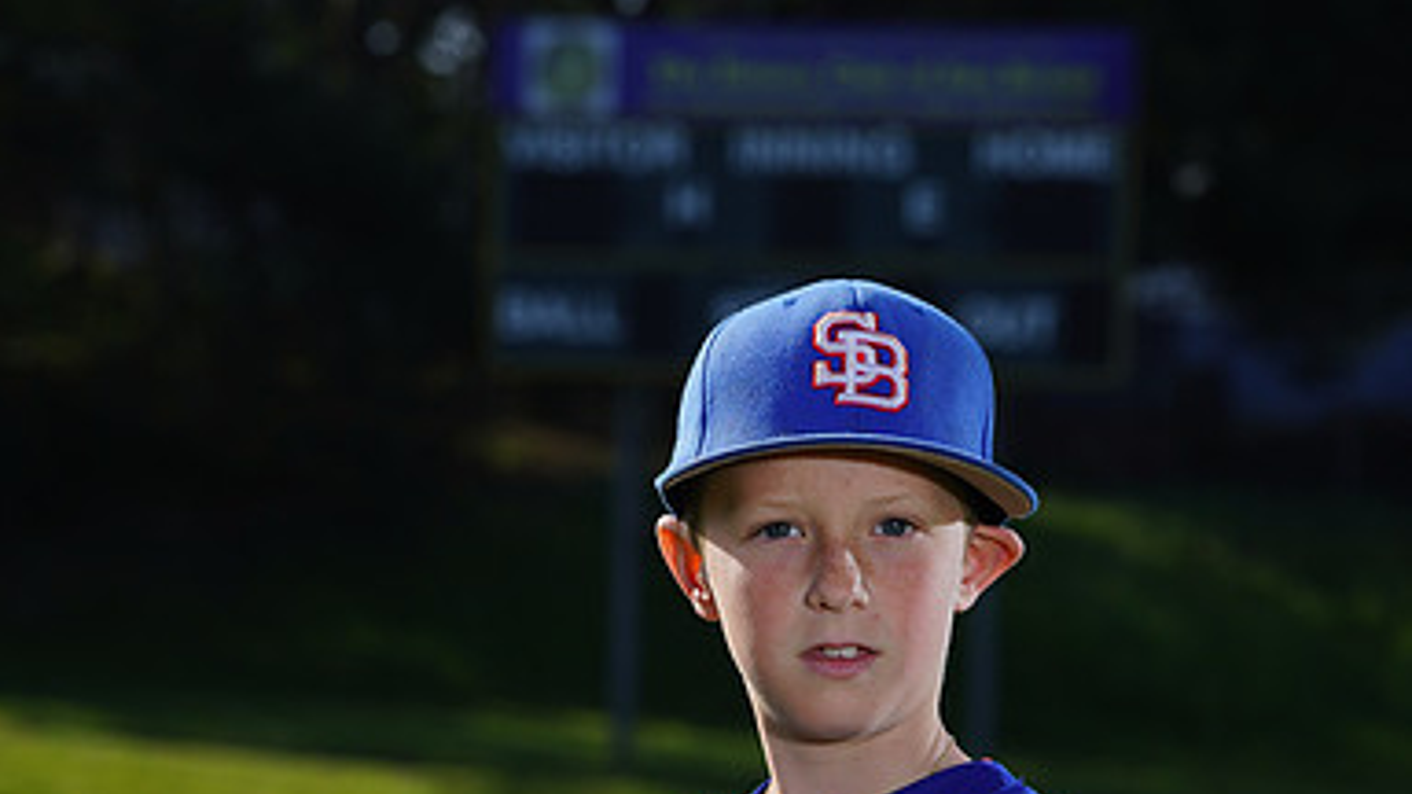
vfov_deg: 4.6
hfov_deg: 8.2
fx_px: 9847
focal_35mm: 263
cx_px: 704
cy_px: 1004
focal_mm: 166
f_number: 10
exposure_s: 1/250
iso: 100
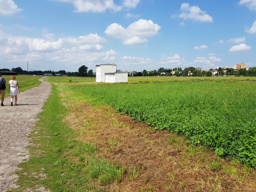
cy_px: 96
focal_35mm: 26
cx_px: 128
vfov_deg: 53.1
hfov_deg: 67.3
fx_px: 192
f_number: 1.7
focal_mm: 4.2
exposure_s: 1/2448
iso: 40
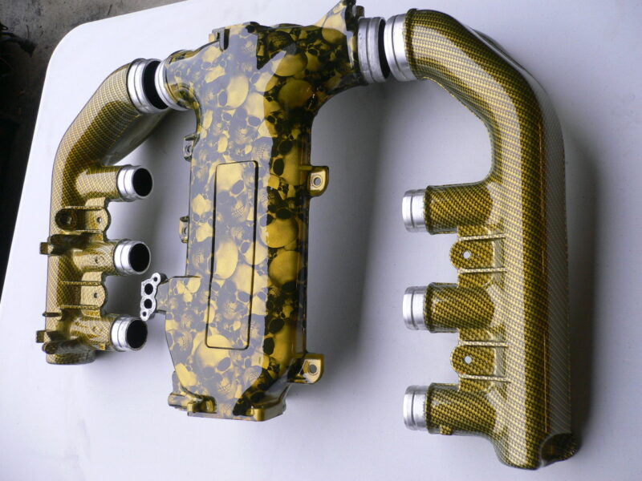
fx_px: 649
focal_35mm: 35
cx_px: 321
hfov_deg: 52.6
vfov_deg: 40.7
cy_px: 240
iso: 100
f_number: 2.8
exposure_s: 1/50
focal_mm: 5.8
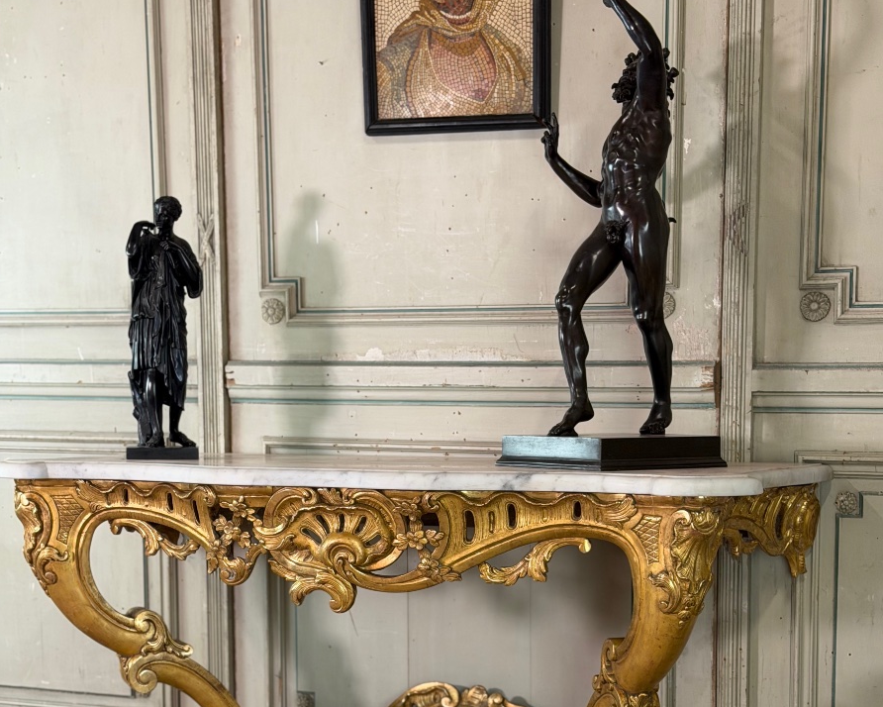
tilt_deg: -6.3
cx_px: 442
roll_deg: +1.0
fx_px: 1647
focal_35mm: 63
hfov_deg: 30.0
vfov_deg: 24.0
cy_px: 528
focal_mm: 6.76
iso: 125
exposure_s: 1/50
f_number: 1.78
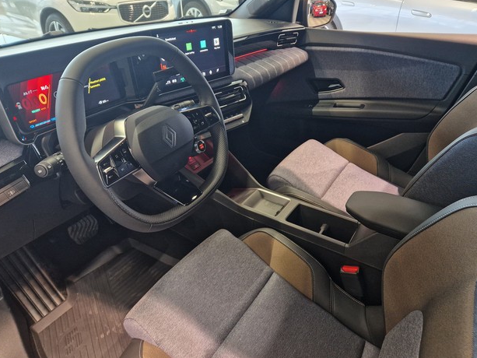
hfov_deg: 71.6
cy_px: 181
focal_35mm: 24
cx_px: 240
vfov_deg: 56.8
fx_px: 331
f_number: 1.8
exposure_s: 1/100
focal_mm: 5.4
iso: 250
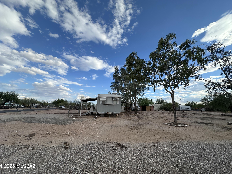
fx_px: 94
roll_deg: +1.5
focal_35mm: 14
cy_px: 87
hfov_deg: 102.1
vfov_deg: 85.7
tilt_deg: +13.4
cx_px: 116
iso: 40
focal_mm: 2.22
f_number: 2.2
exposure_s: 1/1335
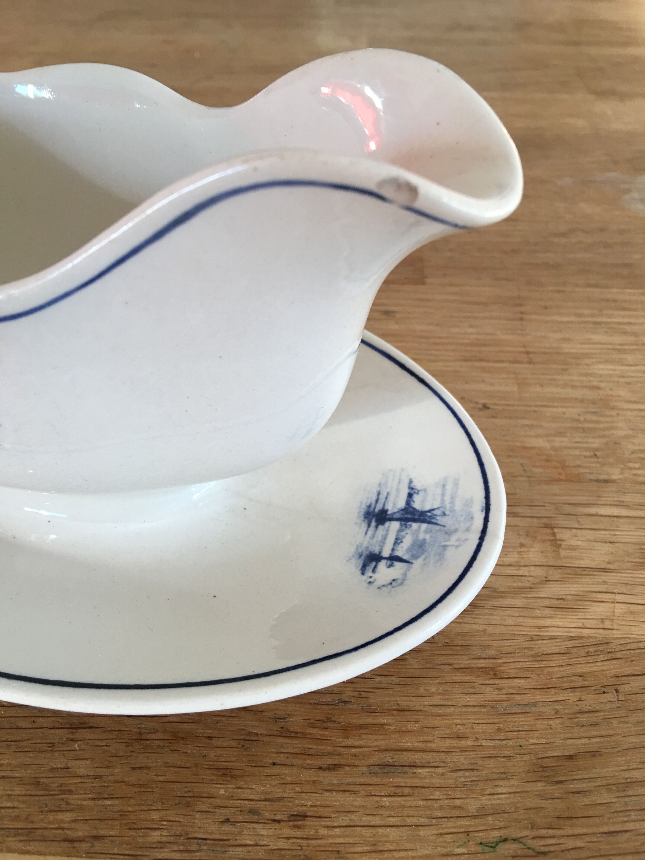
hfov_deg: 48.2
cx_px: 322
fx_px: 720
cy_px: 430
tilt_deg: -42.6
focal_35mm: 29
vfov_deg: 61.7
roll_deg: -0.3
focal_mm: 4.15
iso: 40
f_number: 2.2
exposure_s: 1/33
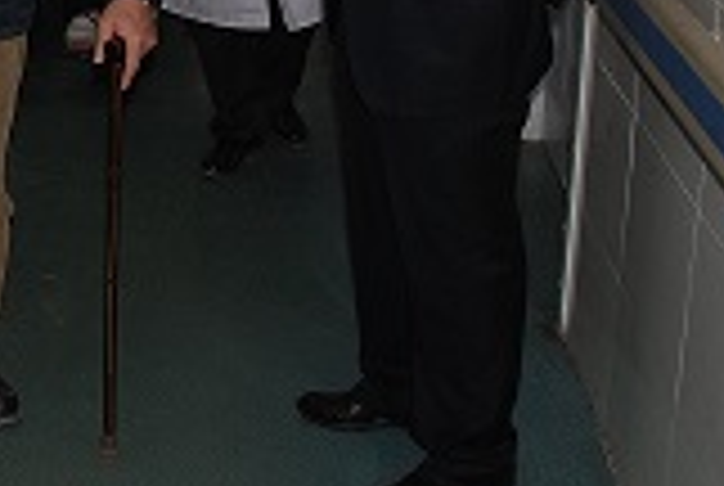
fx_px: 1632
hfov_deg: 23.5
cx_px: -72
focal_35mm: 81
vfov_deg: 16.6
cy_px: 22
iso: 100
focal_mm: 18
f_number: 3.5
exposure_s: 1/60
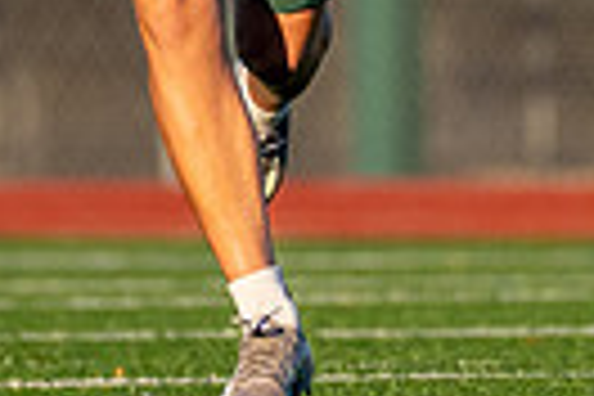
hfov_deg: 1.1
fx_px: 31909
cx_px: 69
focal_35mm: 1934
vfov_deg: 0.7
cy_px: -304
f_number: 2.8
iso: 200
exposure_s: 1/3200
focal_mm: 200
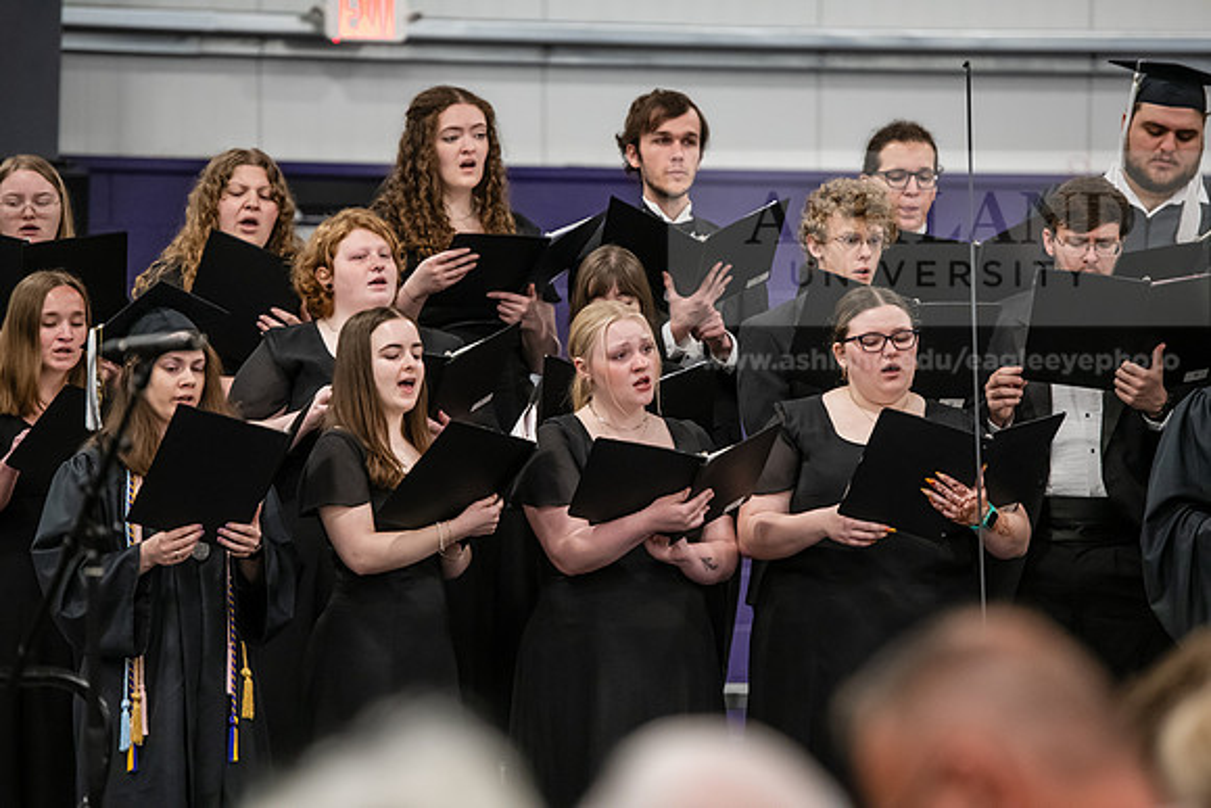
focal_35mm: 175
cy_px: 404
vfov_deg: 7.9
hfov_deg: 11.7
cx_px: 606
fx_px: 5888
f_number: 3.5
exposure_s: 1/200
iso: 3200
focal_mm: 175
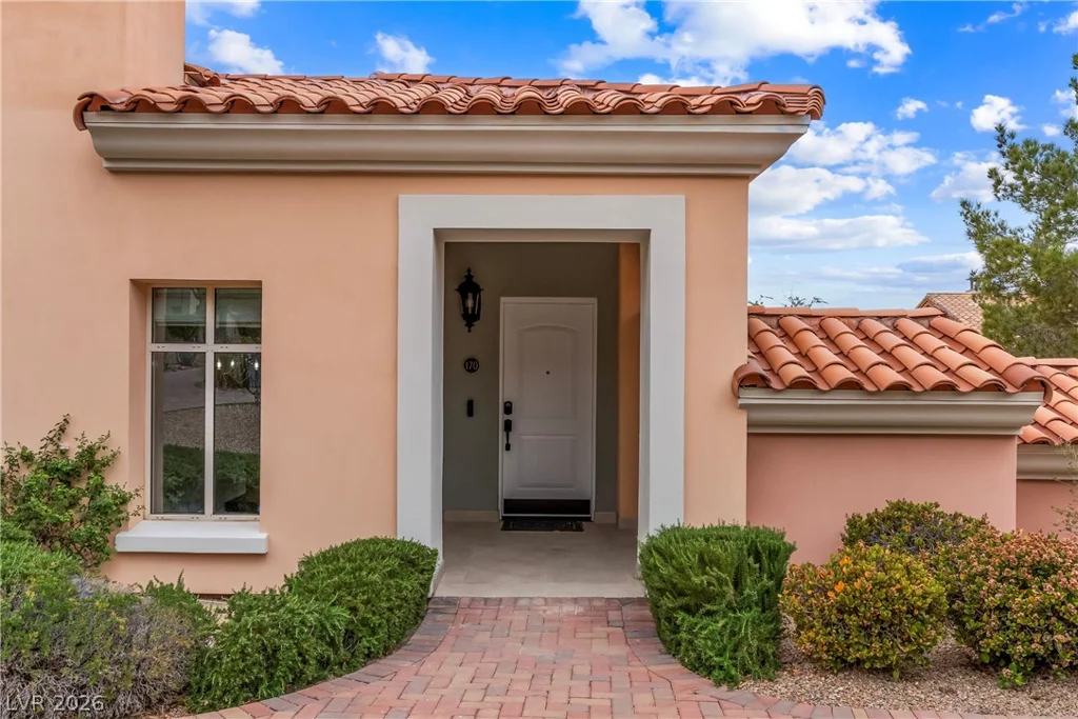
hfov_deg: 61.9
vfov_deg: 43.6
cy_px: 360
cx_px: 539
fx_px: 898
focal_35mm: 30
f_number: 8
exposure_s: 1/8000
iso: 400
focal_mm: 20
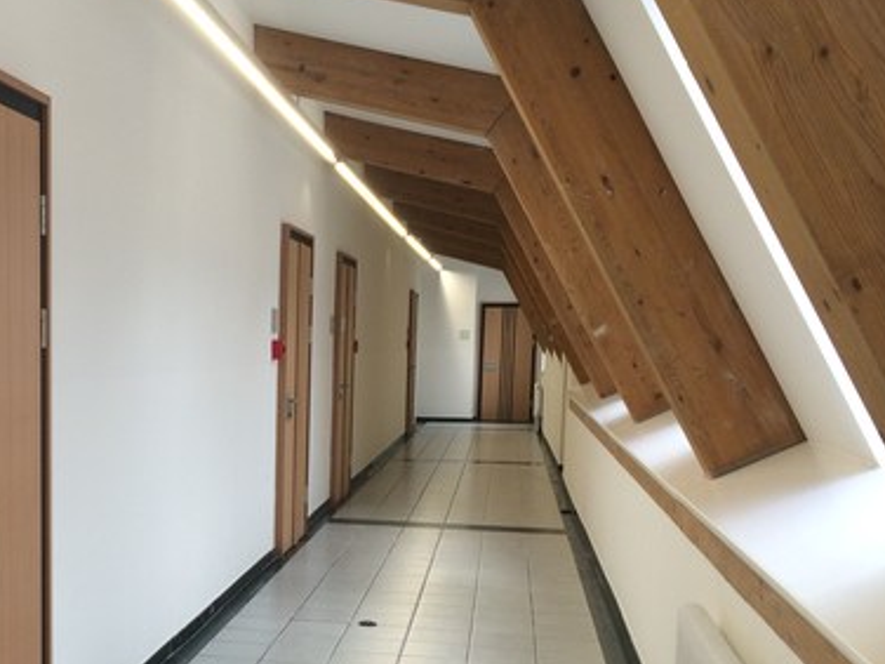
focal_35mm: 51
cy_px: 494
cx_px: 144
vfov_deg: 28.2
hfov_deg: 35.9
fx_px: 1304
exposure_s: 1/120
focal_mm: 4.12
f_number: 2.2
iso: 50
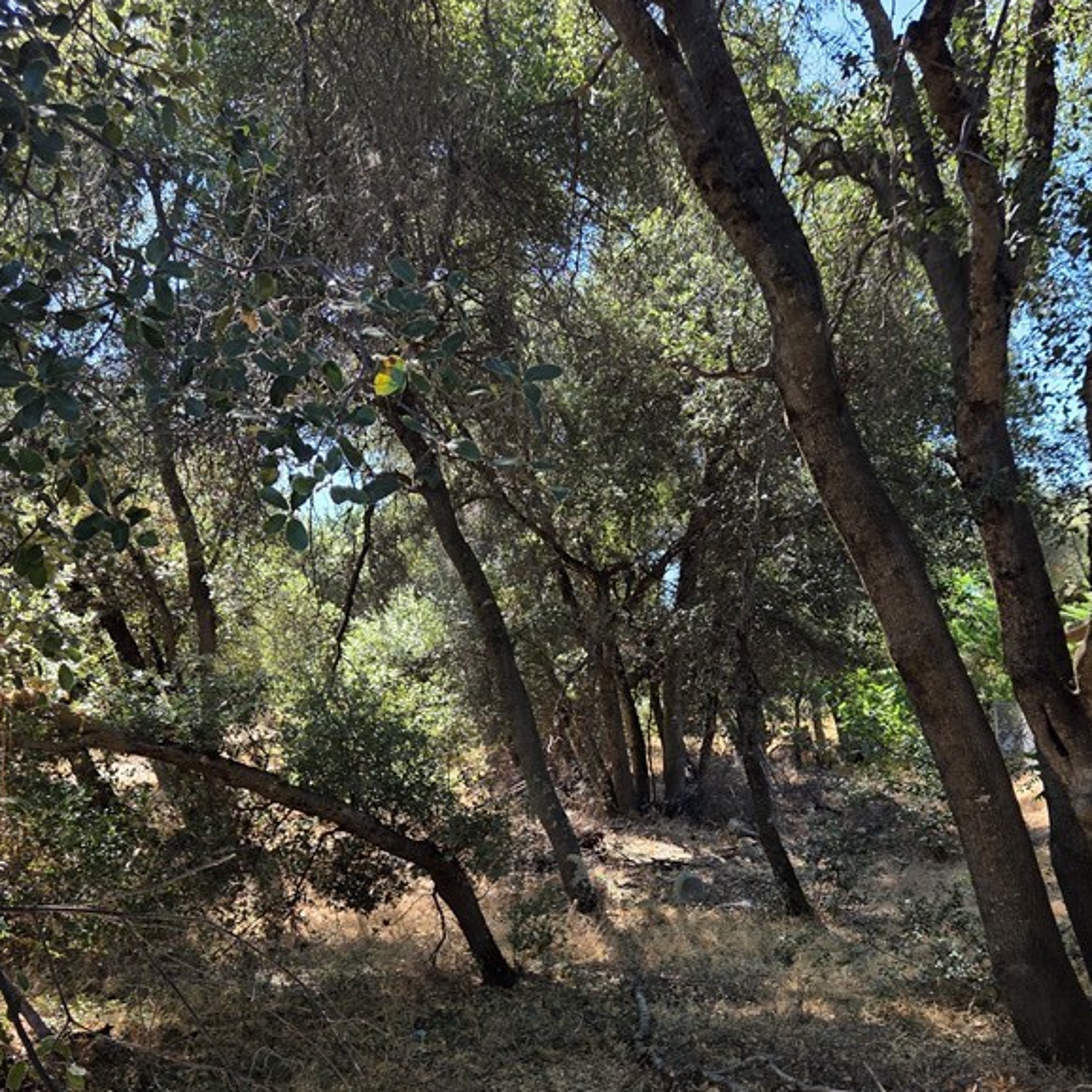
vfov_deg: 44.6
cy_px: 807
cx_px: 529
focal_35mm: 36
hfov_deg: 46.0
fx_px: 1285
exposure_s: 1/1151
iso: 80
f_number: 1.8
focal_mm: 5.4
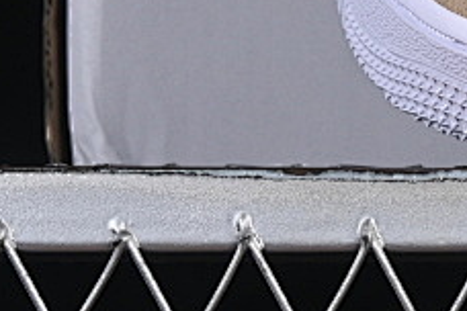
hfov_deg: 5.7
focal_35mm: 355
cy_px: -291
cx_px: 887
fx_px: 4605
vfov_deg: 3.8
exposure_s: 1/80
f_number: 8
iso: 160
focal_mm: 50
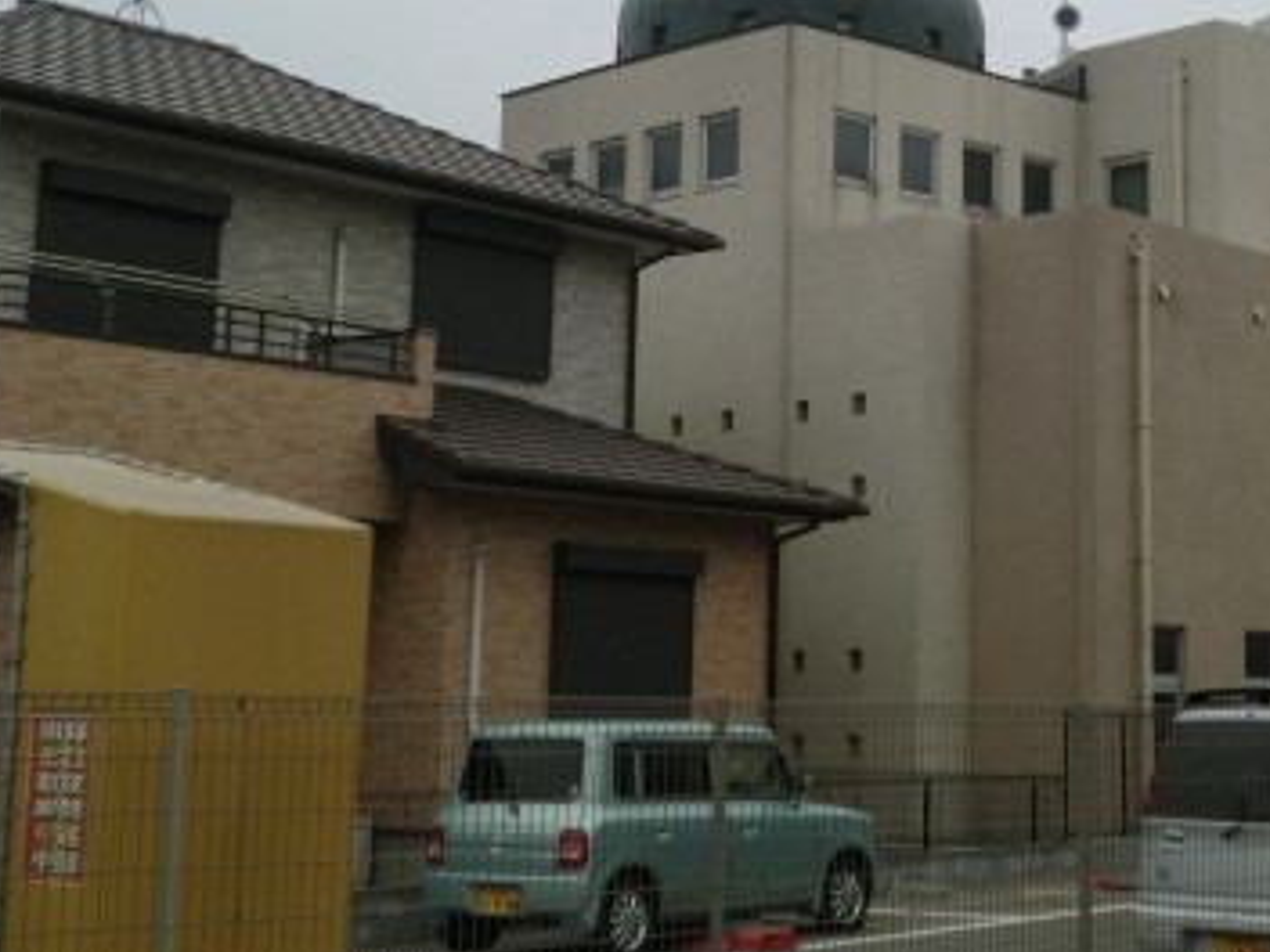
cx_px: 952
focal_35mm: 69
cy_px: 227
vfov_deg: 21.1
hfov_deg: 27.8
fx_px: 2531
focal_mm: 6.9
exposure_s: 1/400
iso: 50
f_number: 3.9
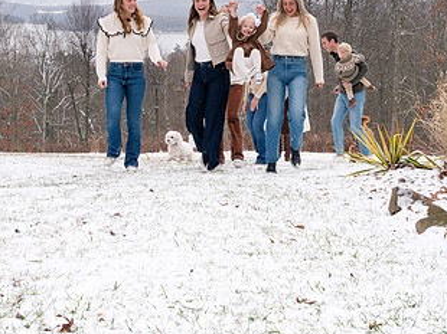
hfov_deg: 21.8
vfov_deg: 16.3
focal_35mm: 90
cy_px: 99
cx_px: 232
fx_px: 1161
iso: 800
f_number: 13
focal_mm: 50
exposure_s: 1/250
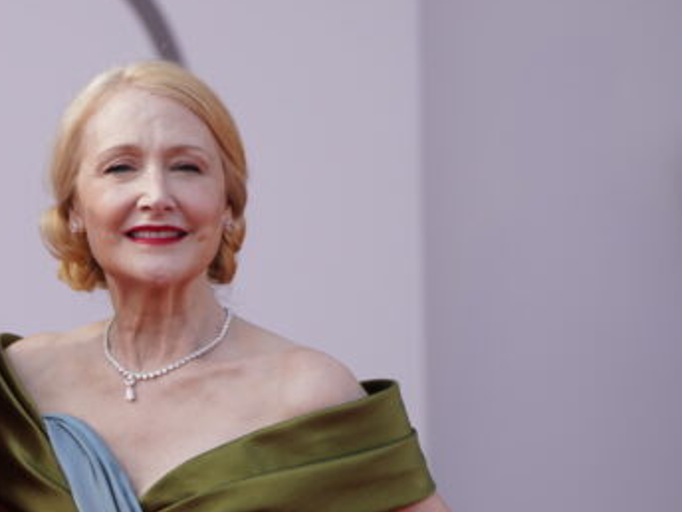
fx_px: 7329
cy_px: 386
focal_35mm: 372
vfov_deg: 4.0
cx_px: -56
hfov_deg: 5.3
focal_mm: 173
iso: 160
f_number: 5.6
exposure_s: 1/400
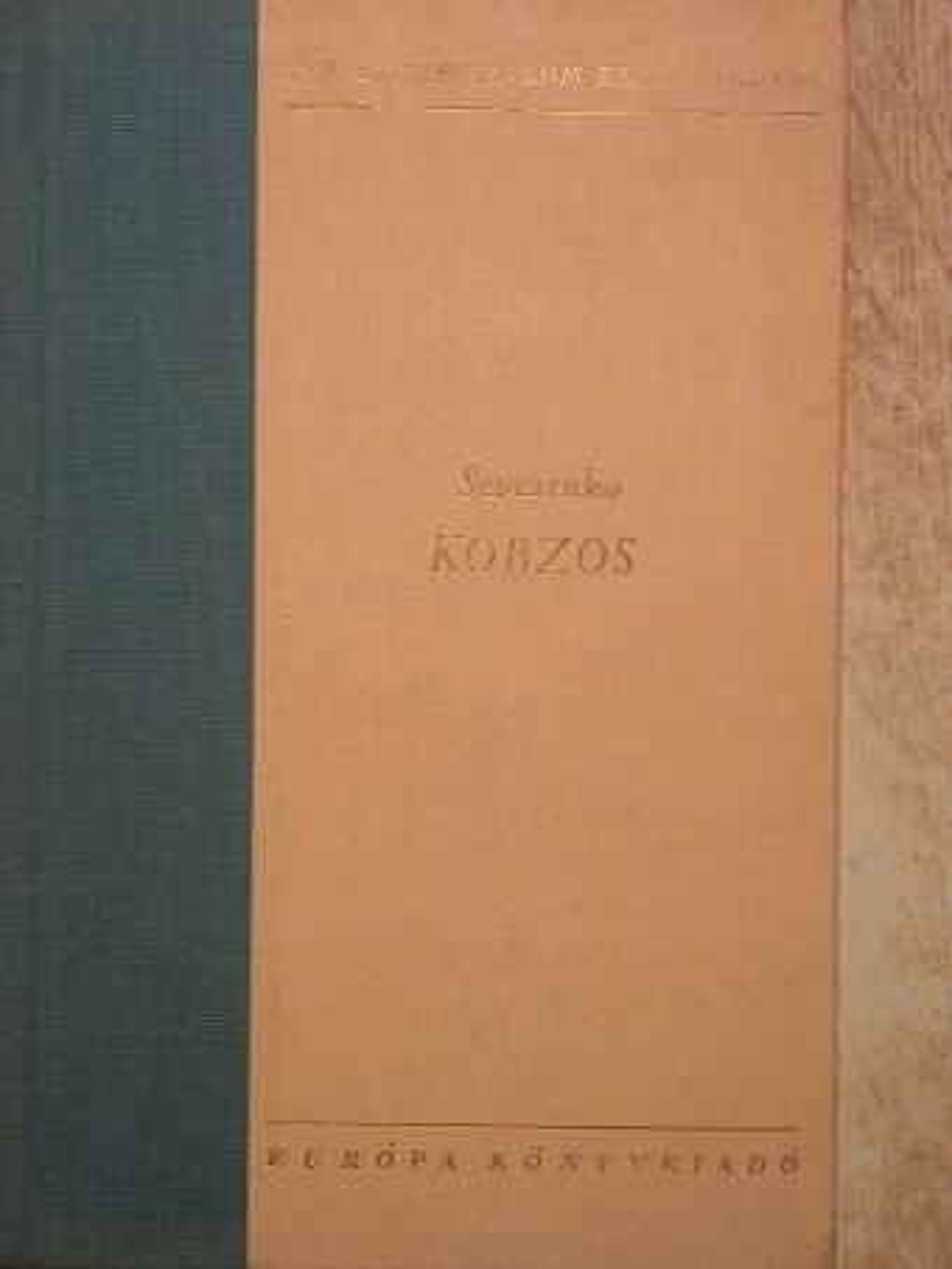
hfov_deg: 18.4
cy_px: 634
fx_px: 2932
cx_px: 476
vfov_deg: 24.4
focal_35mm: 80
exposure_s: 1/95.5
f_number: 3.5
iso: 100
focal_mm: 16.6
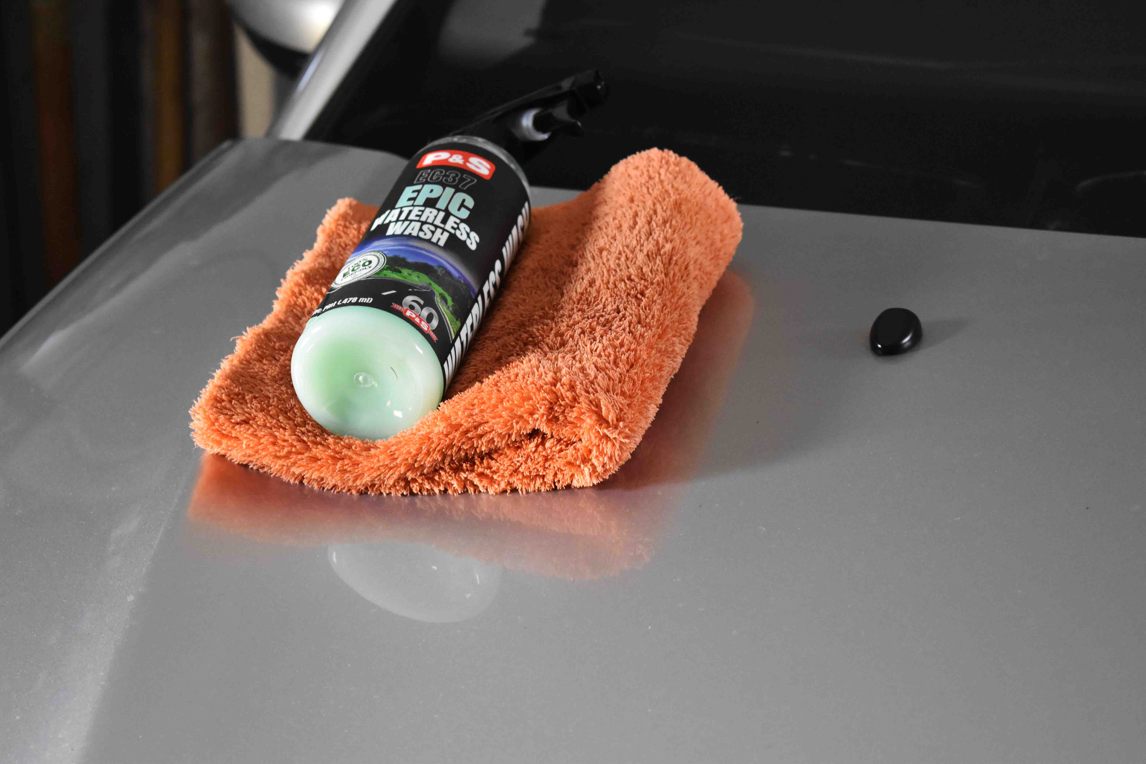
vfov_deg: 16.6
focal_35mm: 82
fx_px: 2626
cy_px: 382
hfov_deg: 24.6
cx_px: 573
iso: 2500
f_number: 5.6
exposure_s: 1/60
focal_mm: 55
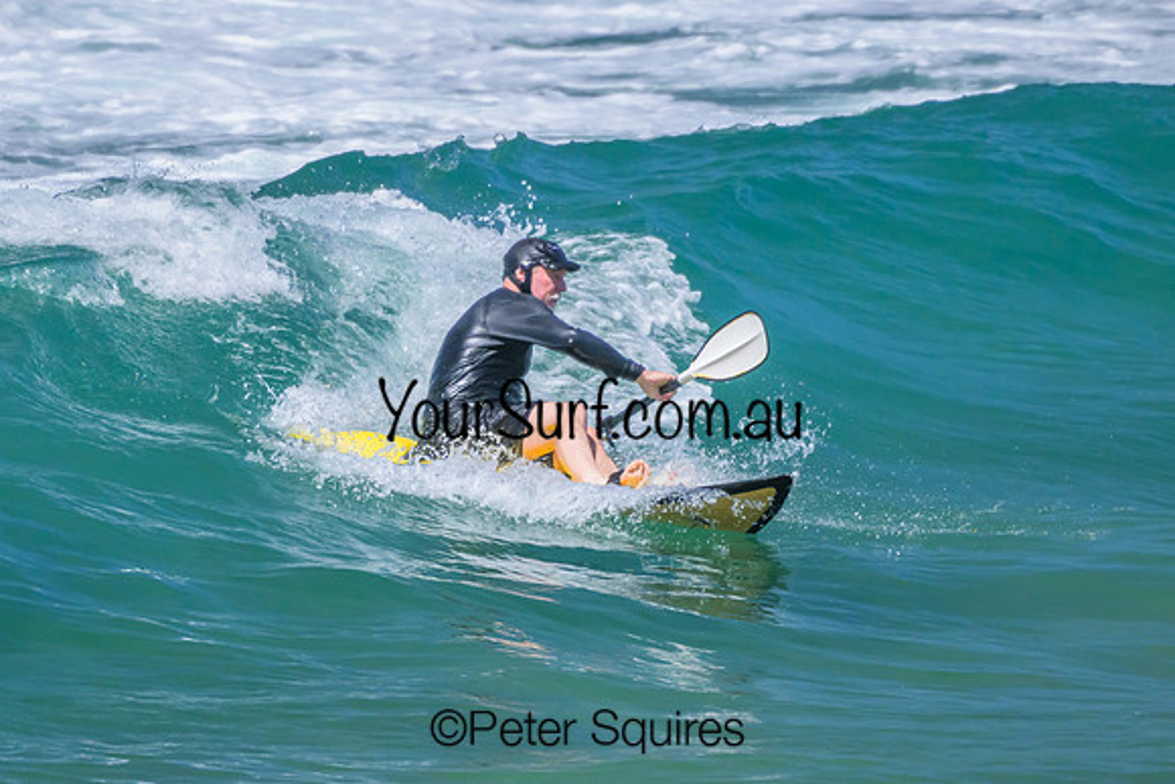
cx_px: 422
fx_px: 28452
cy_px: 329
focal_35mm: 872
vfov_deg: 1.6
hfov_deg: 2.4
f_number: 11
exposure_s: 1/2000
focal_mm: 680
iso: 2200
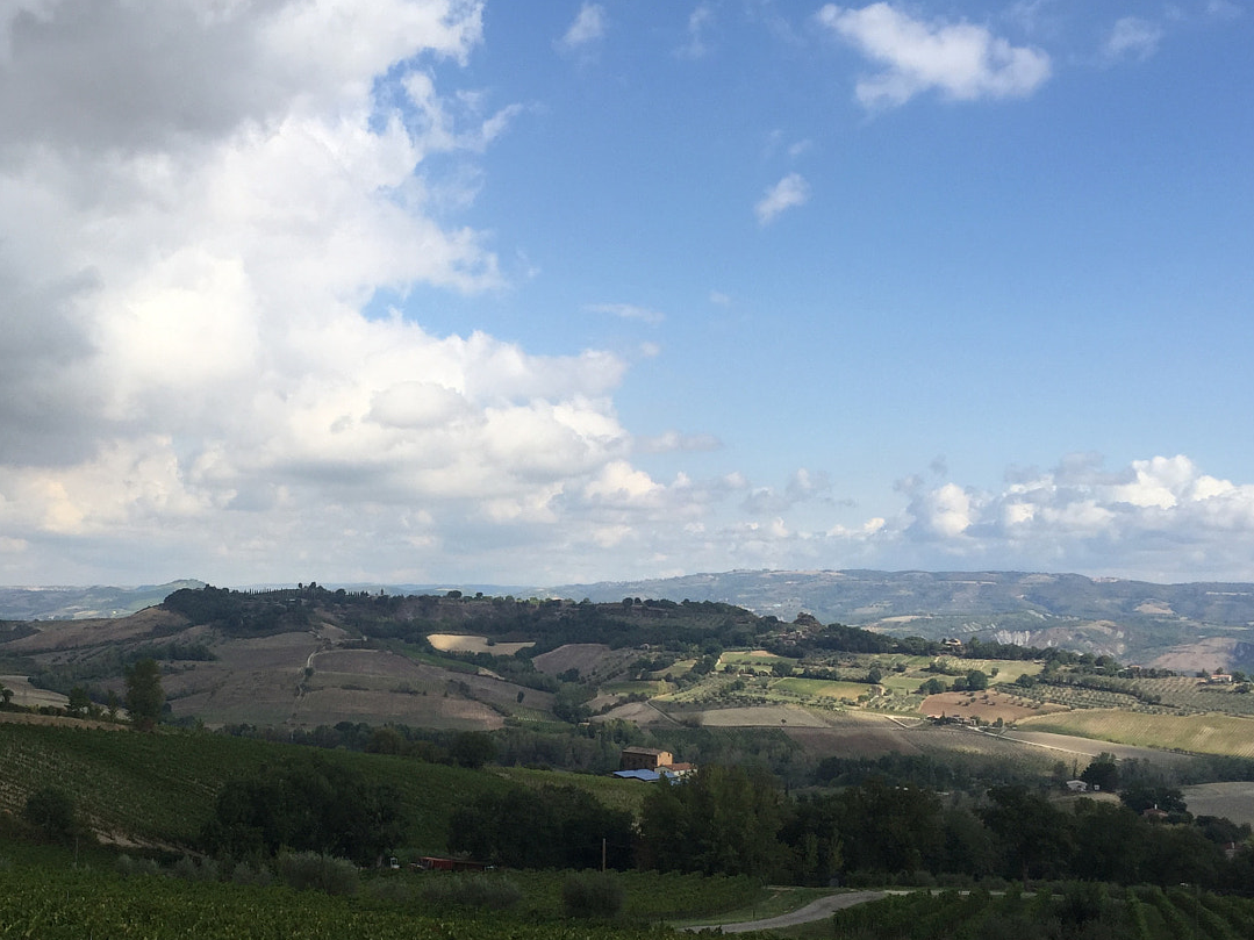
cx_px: 416
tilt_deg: +0.1
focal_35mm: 43
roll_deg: -2.0
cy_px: 601
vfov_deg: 33.4
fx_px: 1558
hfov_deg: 43.2
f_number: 2.2
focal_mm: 4.15
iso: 32
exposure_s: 1/1980
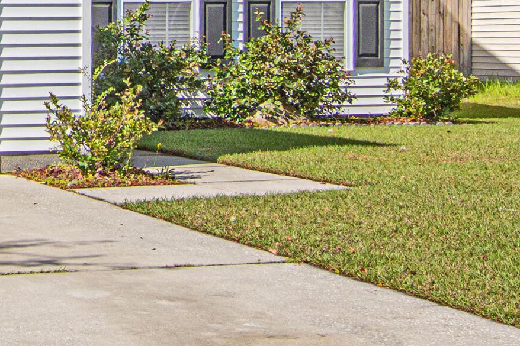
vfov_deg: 15.2
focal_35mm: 82
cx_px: -228
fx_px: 1184
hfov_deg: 21.4
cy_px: -196
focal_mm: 16
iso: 200
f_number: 10
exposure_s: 1/400
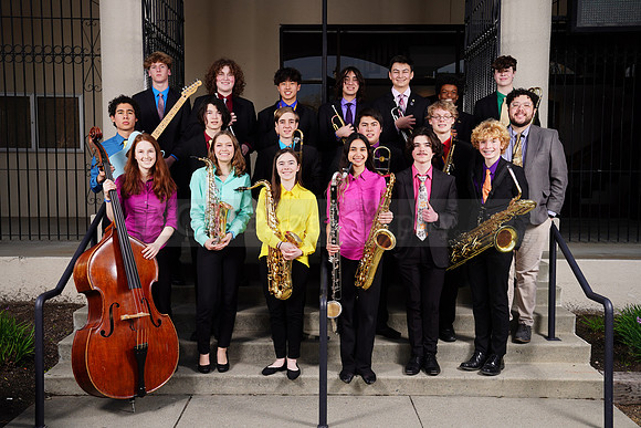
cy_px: 214
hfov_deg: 50.7
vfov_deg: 35.1
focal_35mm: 38
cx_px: 320
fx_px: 677
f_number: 6.3
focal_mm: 38
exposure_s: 1/200
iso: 100
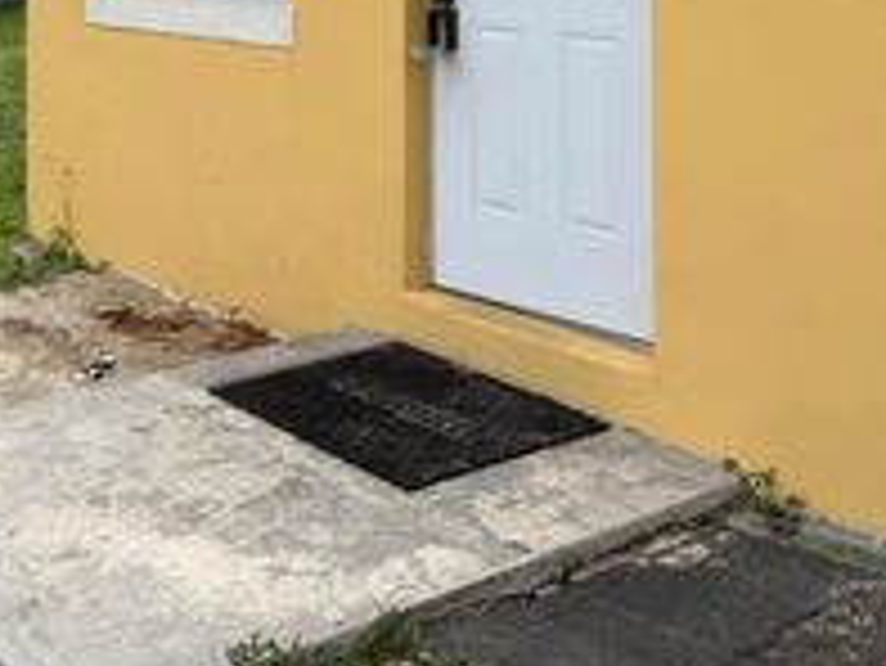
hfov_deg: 31.6
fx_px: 1562
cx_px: 526
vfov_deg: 22.3
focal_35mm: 61
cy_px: -124
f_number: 1.78
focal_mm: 6.76
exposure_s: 1/3021
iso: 100
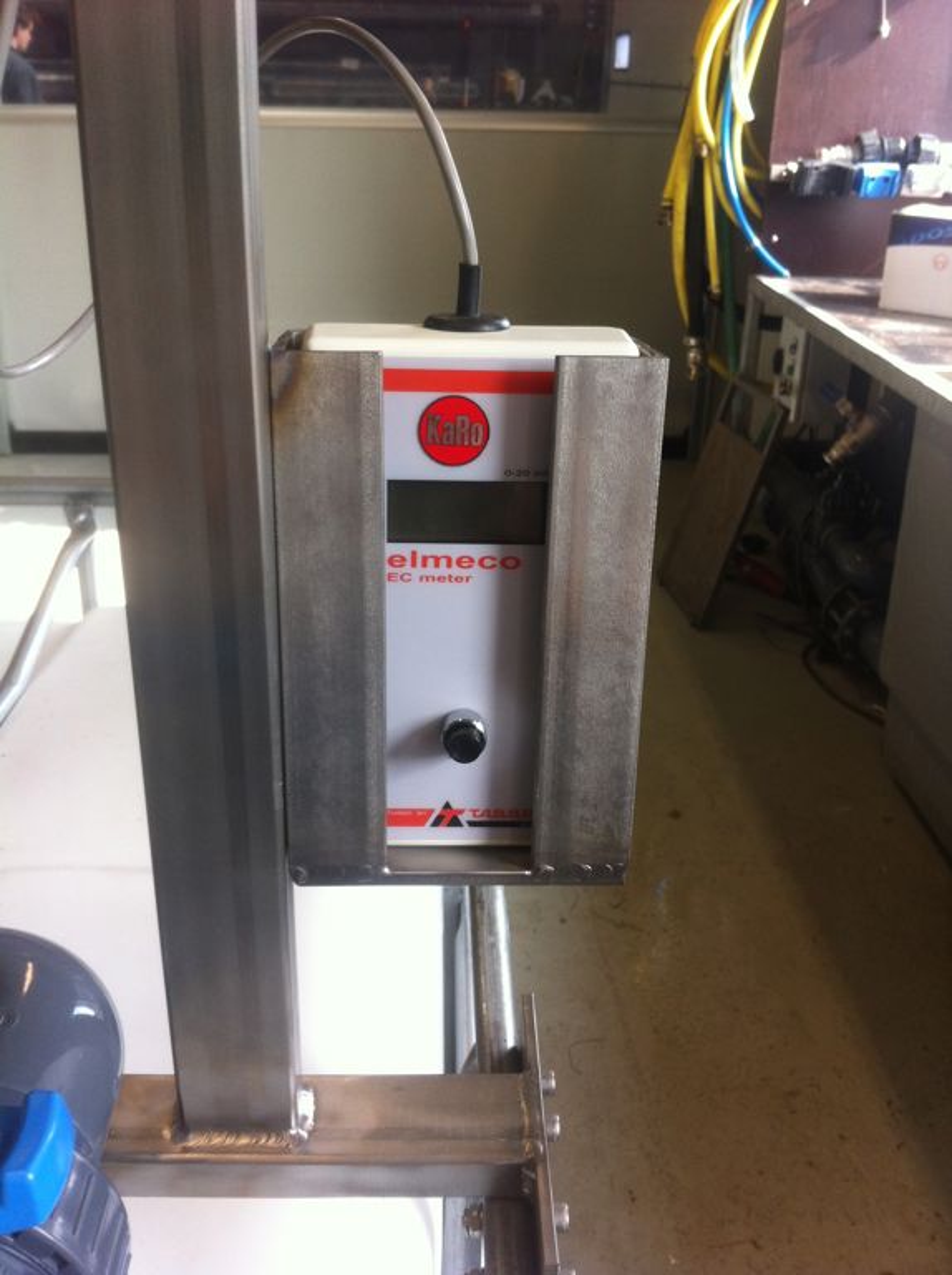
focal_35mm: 35
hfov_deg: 40.6
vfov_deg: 52.7
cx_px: 476
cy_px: 638
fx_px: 1286
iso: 100
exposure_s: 1/60
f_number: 2.8
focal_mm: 3.85
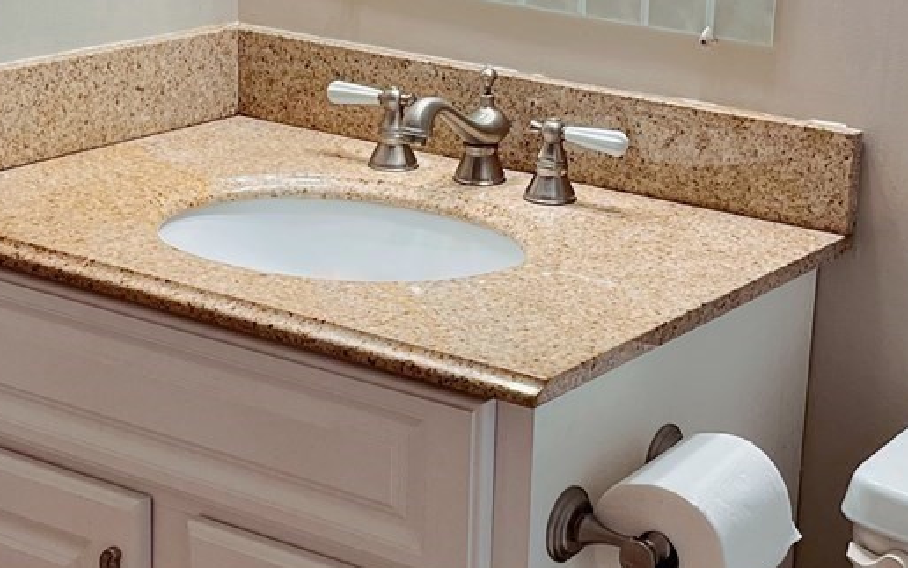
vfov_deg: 15.9
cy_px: 280
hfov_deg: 25.2
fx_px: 2030
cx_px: 509
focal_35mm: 82
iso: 80
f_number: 1.6
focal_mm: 5.1
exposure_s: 1/120
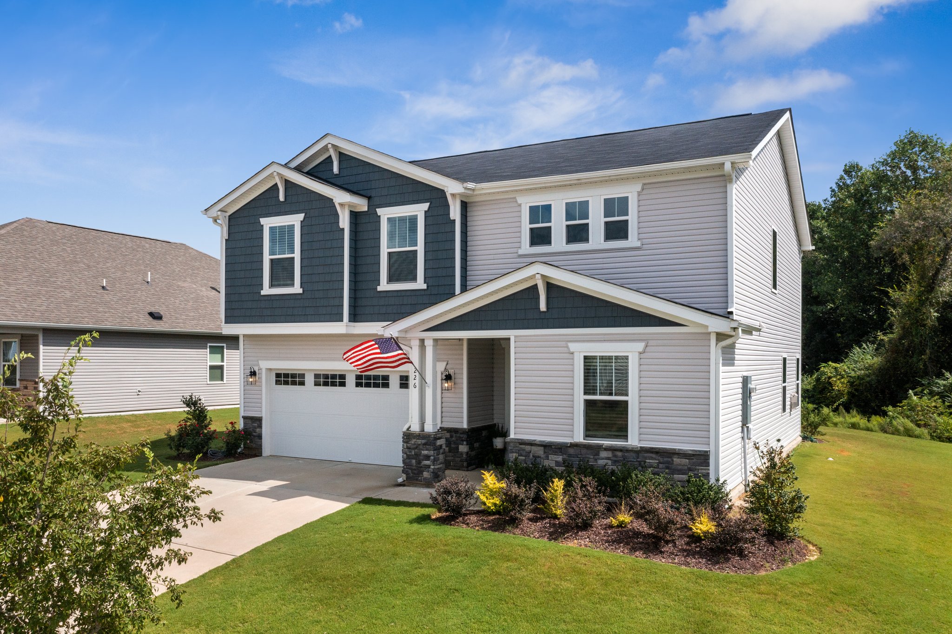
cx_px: 476
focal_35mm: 28
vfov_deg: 46.4
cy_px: 317
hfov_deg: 65.5
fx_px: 740
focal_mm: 10.26
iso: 100
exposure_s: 1/1250
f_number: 7.1
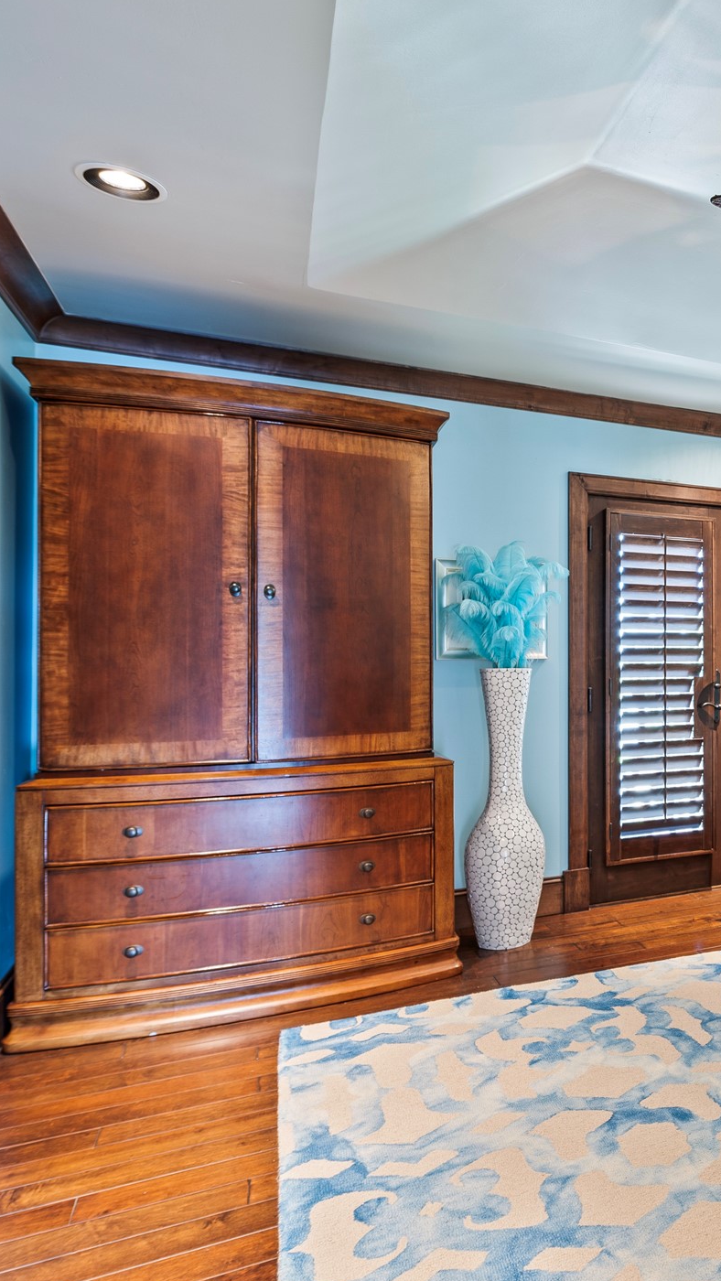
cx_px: 814
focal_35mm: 26
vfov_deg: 71.9
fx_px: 883
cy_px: 651
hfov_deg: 36.6
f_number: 4.5
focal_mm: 16
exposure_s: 2
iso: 125
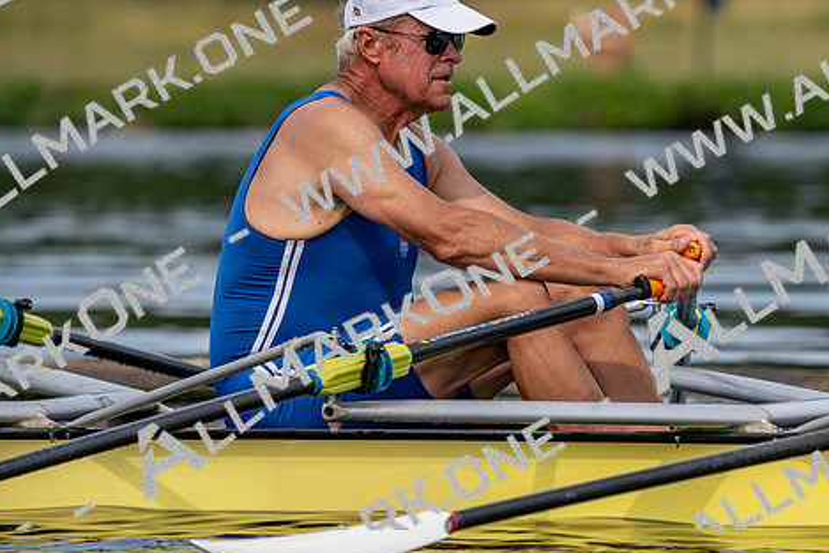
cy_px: 227
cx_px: 497
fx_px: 11402
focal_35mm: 495
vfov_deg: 2.8
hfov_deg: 4.2
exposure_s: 1/1600
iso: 400
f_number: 6.3
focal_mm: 400
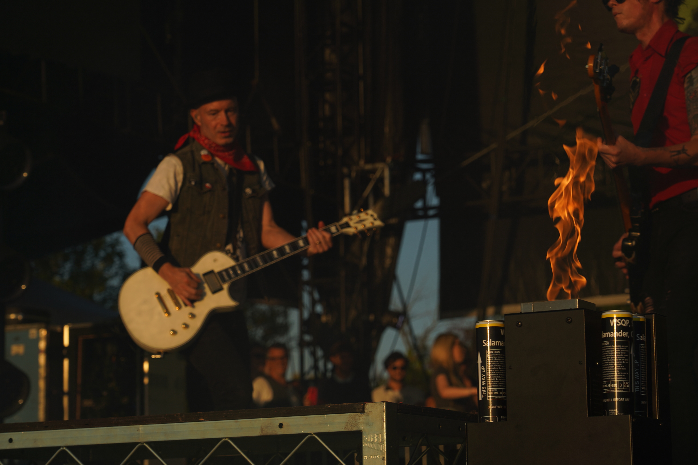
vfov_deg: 13.0
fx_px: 2036
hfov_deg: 19.5
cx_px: 349
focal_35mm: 105
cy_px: 232
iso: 100
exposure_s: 1/500
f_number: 8
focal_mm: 105
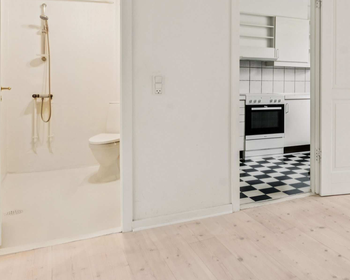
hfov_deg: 52.6
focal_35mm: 32
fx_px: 331
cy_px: 94
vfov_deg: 45.1
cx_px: 273
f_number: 7.1
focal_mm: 17
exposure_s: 1/10
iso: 800
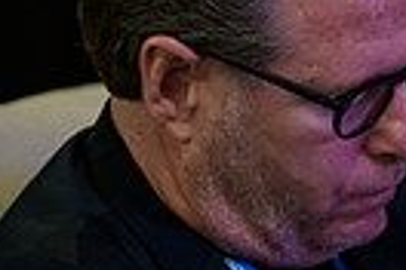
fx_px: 9946
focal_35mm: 882
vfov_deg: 1.6
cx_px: 547
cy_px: 265
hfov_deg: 2.3
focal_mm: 200
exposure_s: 1/50
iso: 3200
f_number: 3.2
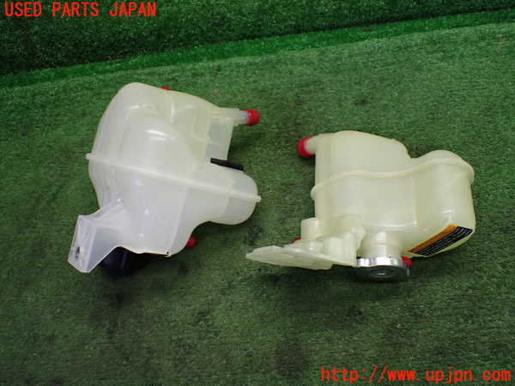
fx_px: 446
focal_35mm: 30
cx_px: 258
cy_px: 193
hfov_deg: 60.0
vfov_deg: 46.8
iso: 400
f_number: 2.3
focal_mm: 5.4
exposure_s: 1/125
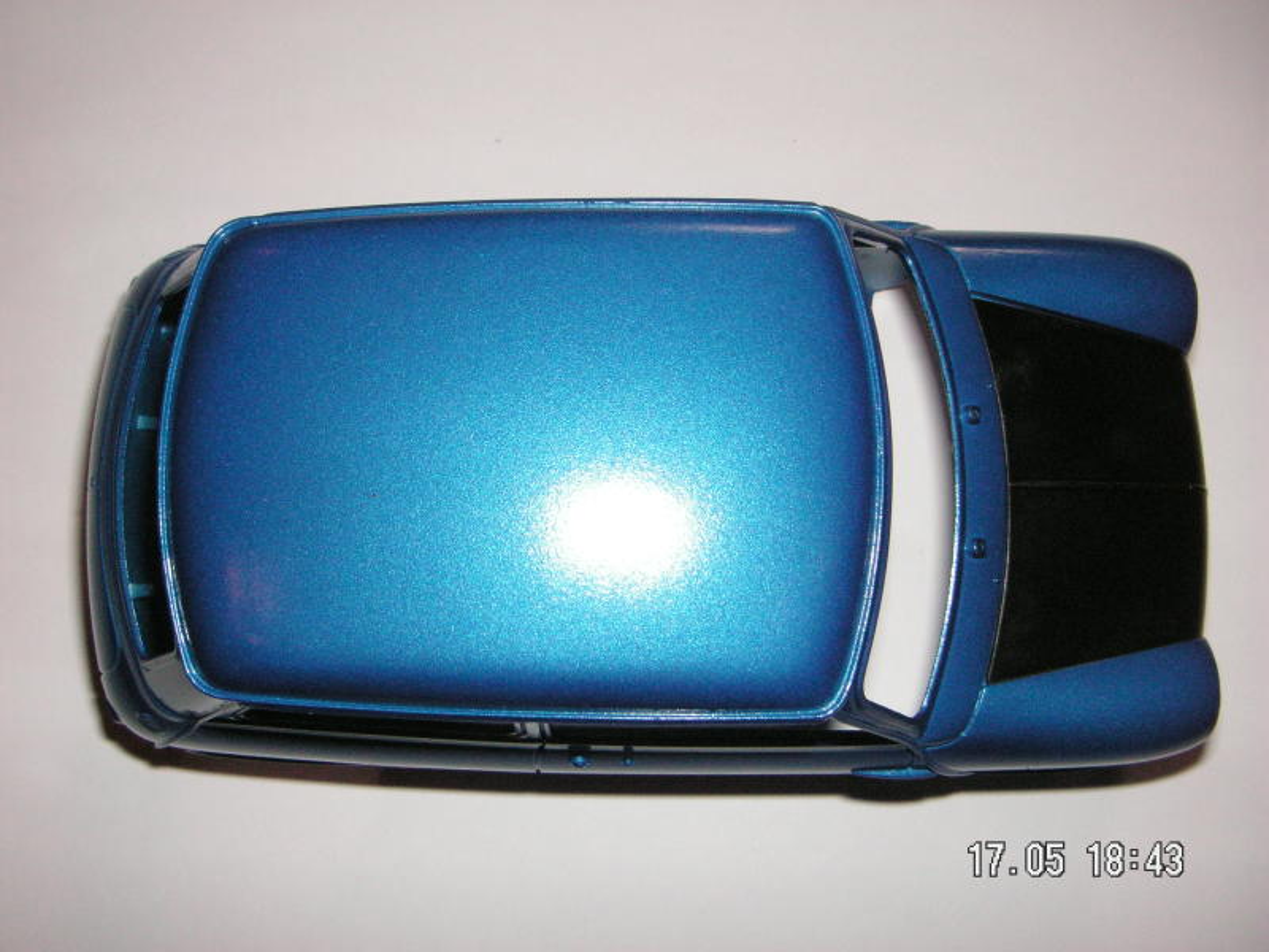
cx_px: 634
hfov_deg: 49.0
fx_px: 1393
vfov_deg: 37.7
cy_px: 476
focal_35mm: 38
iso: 160
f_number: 6.6
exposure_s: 1/45
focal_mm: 6.3
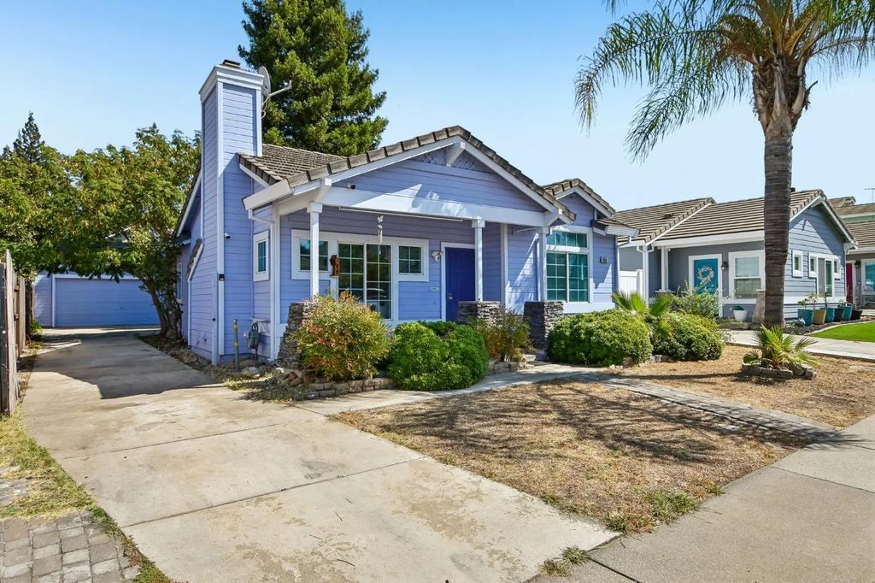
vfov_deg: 59.5
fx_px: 510
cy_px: 292
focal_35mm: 21
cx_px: 438
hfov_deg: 81.2
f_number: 8
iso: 100
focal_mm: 14
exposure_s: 1/160
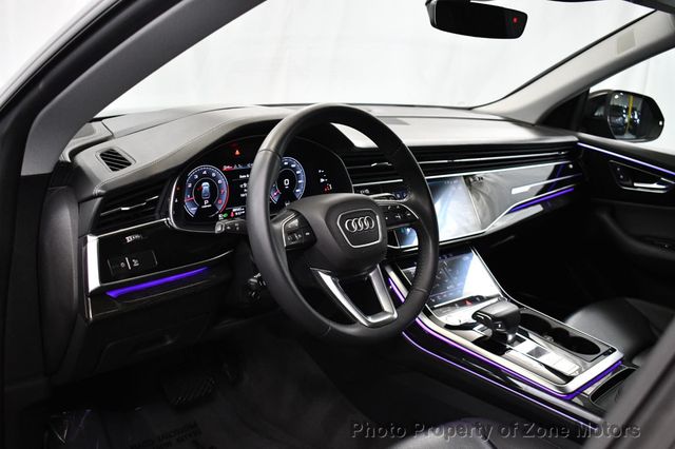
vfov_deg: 38.8
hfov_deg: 55.8
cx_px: 338
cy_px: 224
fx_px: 637
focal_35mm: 34
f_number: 3.8
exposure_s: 1/100
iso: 3200
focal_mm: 23
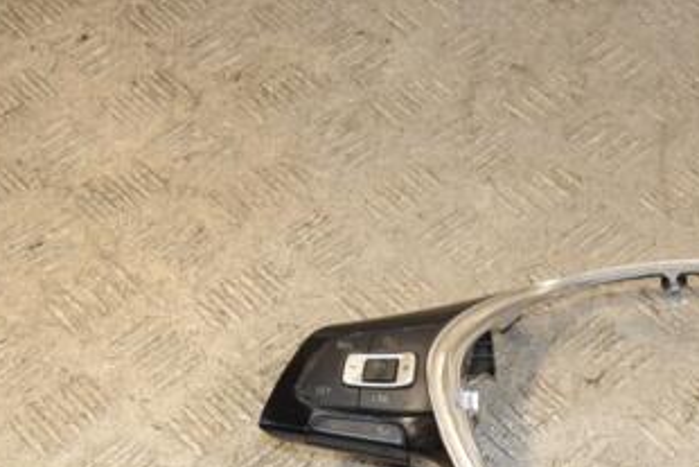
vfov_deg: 15.6
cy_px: 406
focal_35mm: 87
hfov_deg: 22.9
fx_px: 1690
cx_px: 611
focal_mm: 30
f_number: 6.3
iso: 800
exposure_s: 1/200
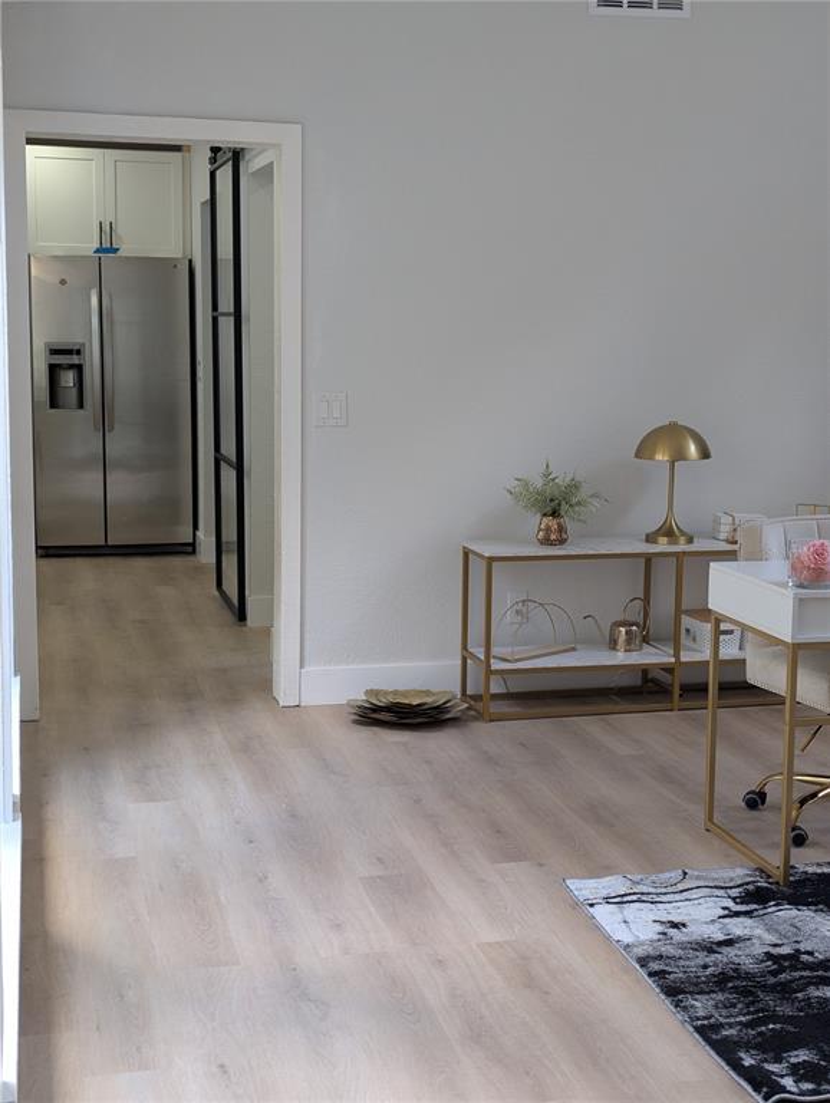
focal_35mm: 48
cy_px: 552
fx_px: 1531
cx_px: 415
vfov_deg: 39.6
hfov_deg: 30.3
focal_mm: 6.81
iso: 41
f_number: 1.85
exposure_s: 1/45.9
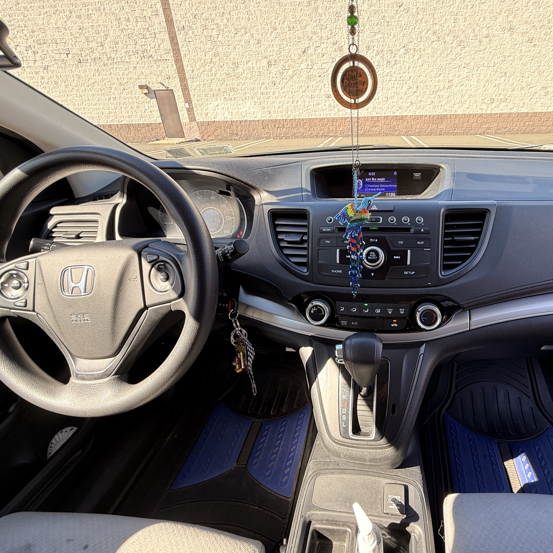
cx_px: 352
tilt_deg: -26.5
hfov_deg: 82.1
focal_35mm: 17
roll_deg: +1.5
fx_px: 307
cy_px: 272
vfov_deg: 84.0
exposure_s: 1/106
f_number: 2.2
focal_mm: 2.22
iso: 64
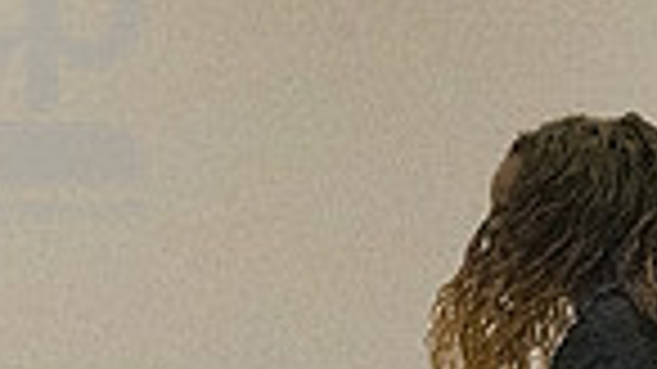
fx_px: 12591
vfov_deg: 1.7
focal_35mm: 723
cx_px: 644
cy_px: 684
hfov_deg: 3.0
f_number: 4
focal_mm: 116
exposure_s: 1/1250
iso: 10000
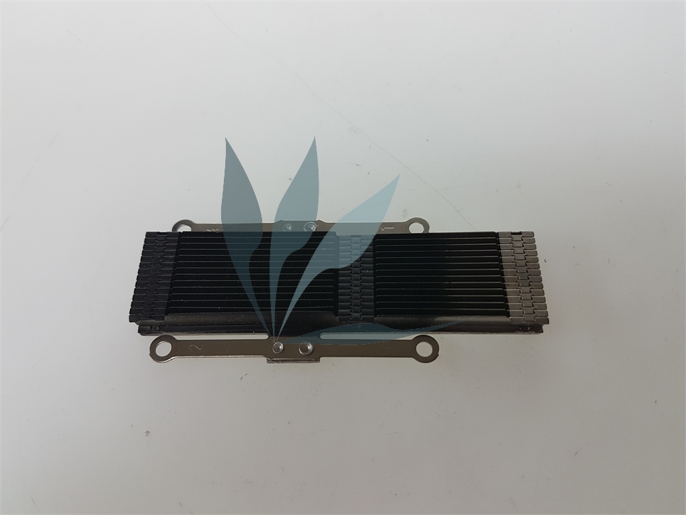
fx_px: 515
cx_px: 343
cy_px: 258
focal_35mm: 26
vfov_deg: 53.1
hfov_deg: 67.3
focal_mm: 4.2
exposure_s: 1/100
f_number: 1.7
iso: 50
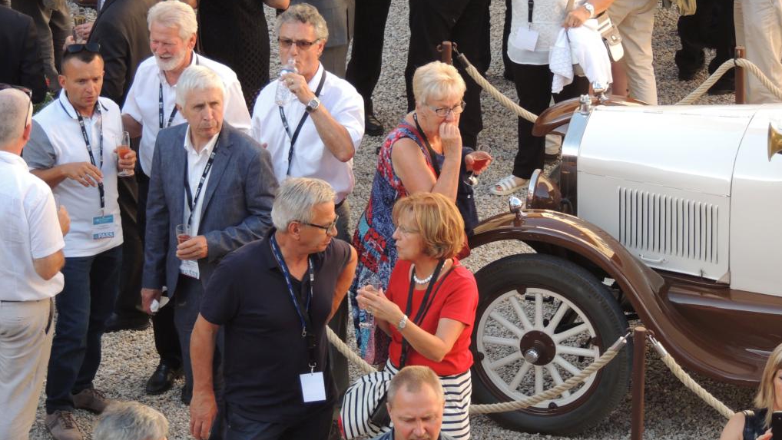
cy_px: 174
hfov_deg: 11.6
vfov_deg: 6.5
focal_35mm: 186
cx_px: 392
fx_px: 3857
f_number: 4.5
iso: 180
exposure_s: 1/125
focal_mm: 30.3
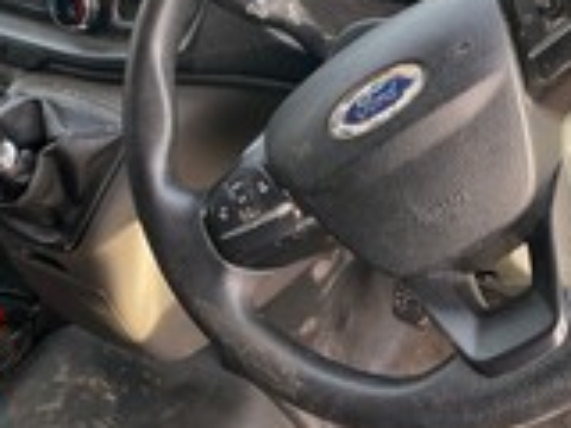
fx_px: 940
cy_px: 14
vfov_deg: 24.6
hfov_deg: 33.8
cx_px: 300
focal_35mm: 57
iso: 50
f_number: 1.6
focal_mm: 4.2
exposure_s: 1/121
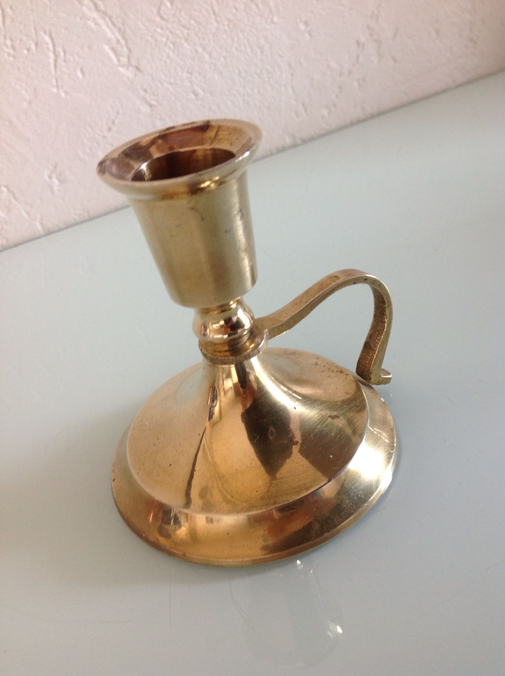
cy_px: 338
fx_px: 683
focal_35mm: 35
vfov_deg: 52.7
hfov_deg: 40.6
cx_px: 252
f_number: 2.4
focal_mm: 4.28
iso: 80
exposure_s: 1/15
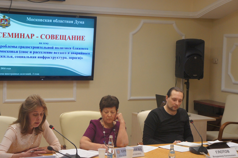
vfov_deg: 16.5
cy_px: 79
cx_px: 119
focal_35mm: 82
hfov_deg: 24.6
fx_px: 545
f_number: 5.6
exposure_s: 1/125
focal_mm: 55
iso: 1600
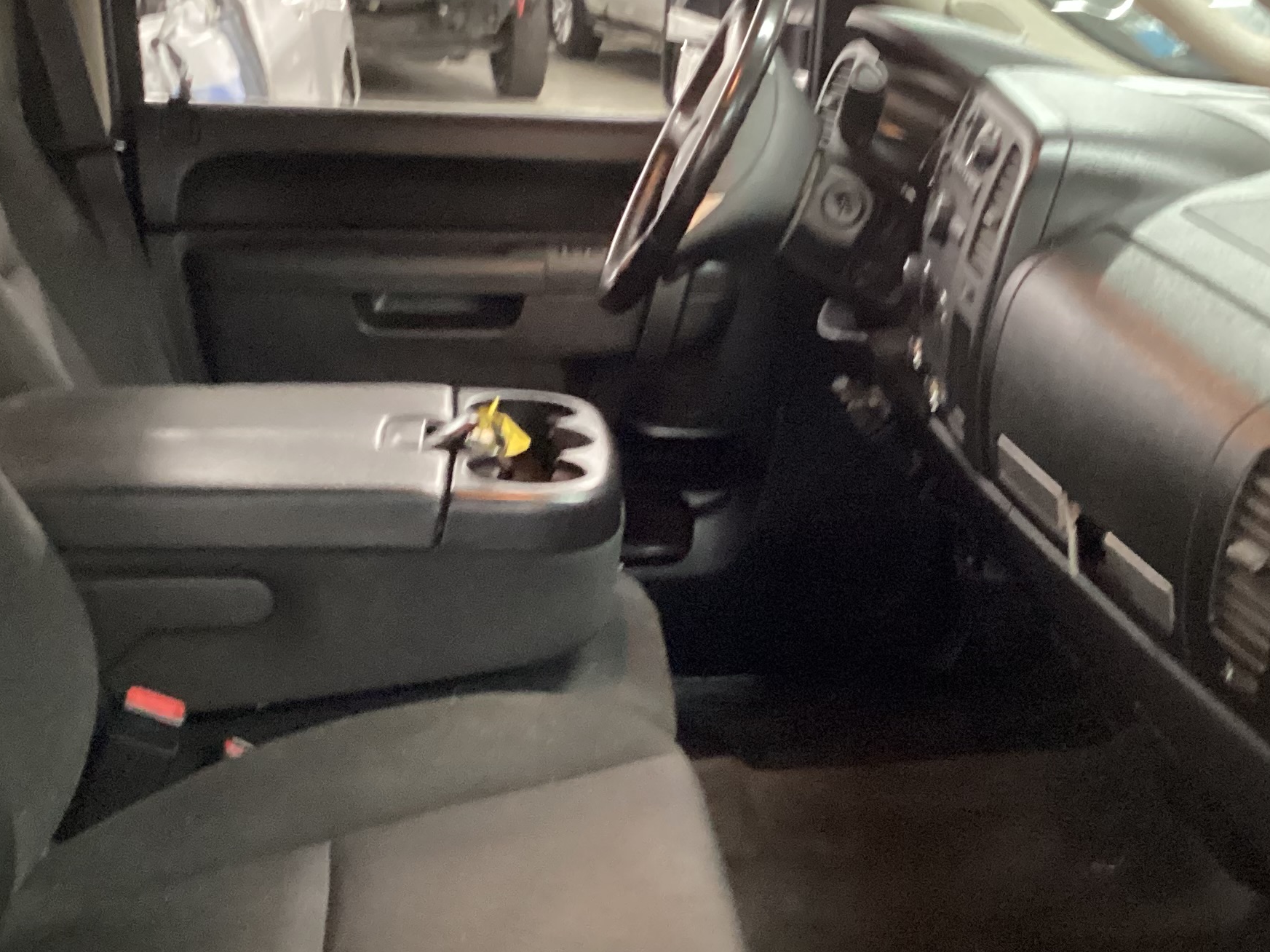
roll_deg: -0.7
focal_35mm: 58
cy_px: 483
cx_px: 601
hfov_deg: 33.2
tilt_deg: -17.3
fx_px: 2127
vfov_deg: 25.2
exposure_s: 1/25
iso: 640
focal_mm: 3.3
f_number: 2.4
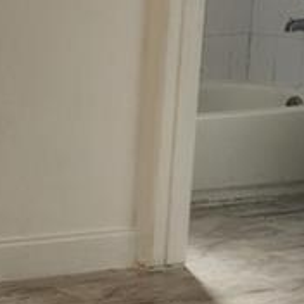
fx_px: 1381
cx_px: -368
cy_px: 218
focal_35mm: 139
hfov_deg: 11.0
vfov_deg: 12.5
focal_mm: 5.4
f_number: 1.8
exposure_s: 1/120
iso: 32
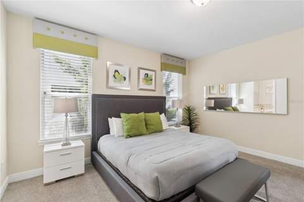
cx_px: 152
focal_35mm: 15
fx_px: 127
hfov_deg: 100.4
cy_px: 101
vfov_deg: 77.2
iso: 400
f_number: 11
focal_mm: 10
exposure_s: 1/8
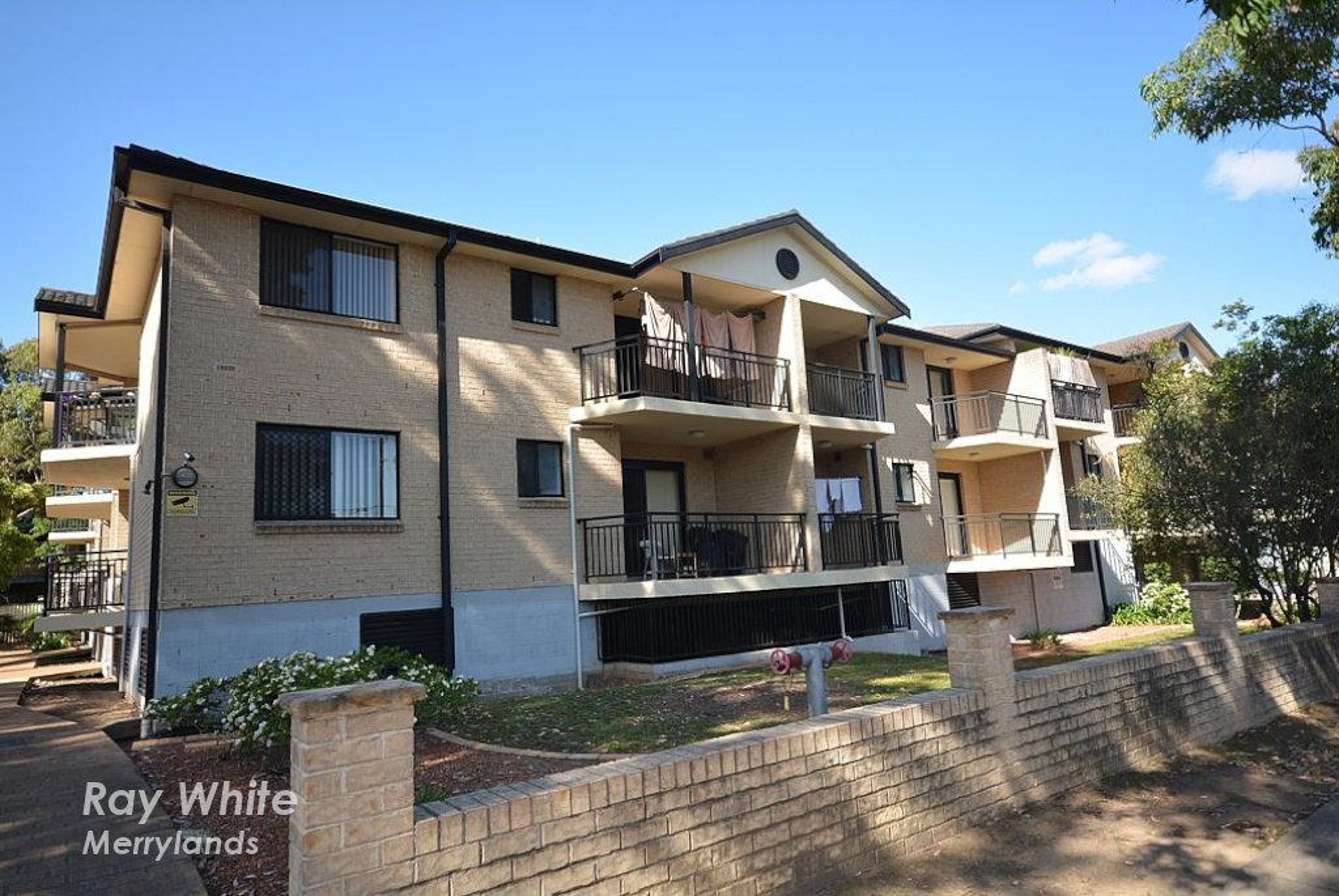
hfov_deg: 100.3
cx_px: 670
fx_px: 558
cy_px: 448
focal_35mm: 15
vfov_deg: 77.5
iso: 220
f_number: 4
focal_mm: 10
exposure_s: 1/60
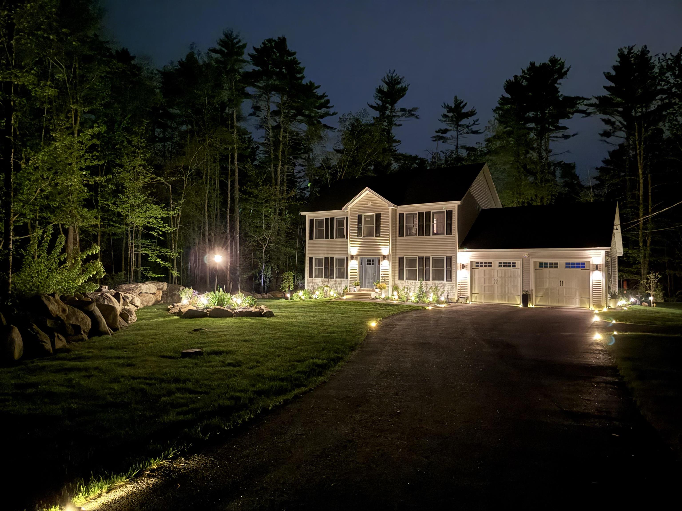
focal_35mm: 24
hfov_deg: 71.6
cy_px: 256
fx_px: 473
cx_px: 341
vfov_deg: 56.8
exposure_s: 1/2
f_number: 1.78
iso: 5000
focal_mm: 6.76
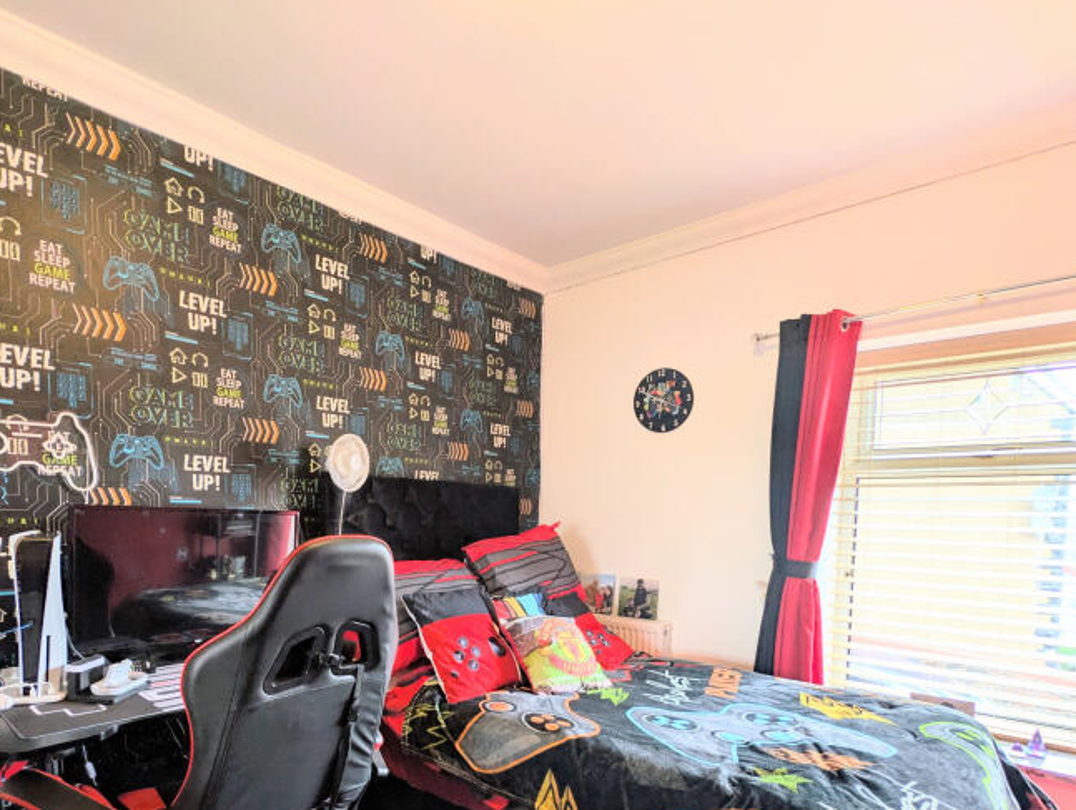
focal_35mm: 19
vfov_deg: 66.5
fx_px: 591
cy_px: 556
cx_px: 461
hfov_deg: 84.1
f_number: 1.95
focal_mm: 2.23
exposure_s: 1/27.5
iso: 37
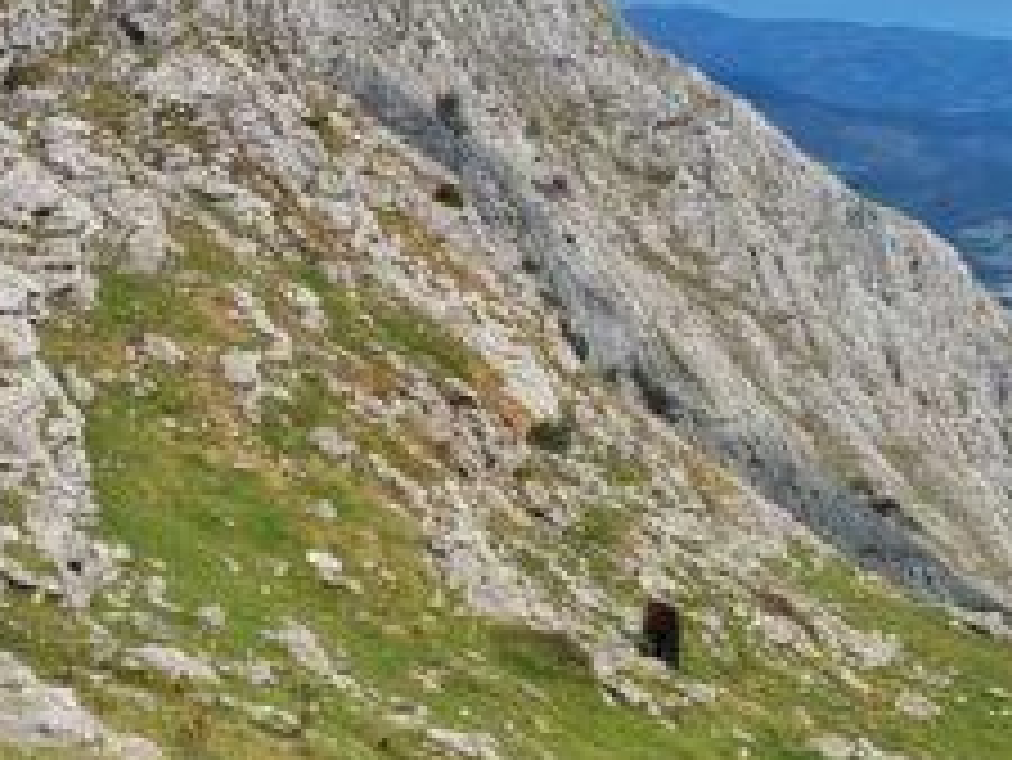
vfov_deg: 13.4
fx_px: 3188
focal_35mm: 109
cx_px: -342
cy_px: -18
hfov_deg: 16.9
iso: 50
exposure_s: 1/1396
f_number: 1.8
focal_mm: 6.7
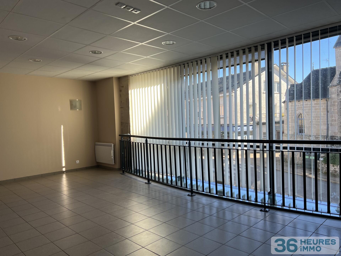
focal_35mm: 26
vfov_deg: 53.1
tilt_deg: -2.1
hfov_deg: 67.3
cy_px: 128
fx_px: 256
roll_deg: +1.5
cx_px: 170
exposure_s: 1/427
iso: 50
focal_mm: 5.7
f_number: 1.5
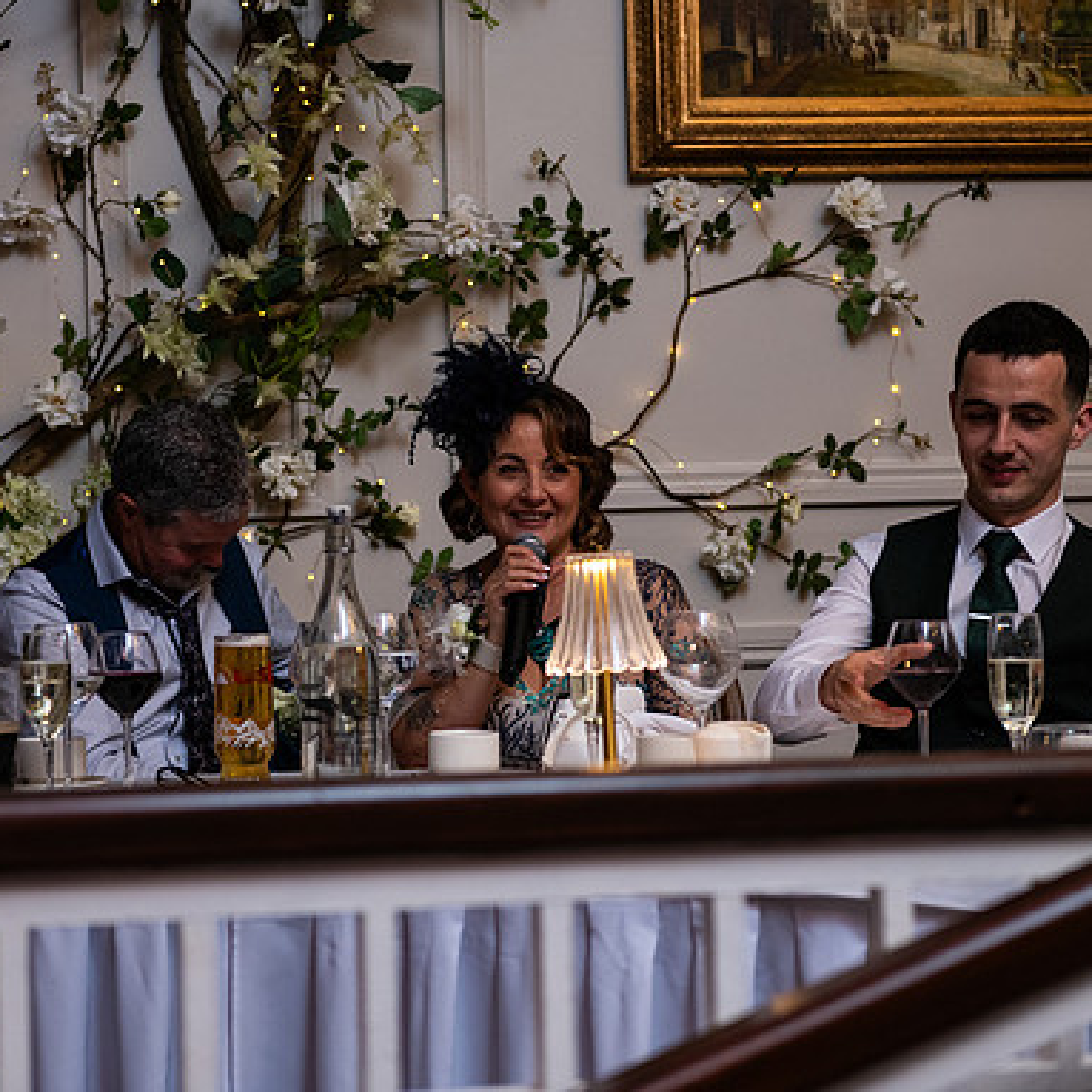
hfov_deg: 19.3
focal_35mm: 90
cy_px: 549
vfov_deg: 19.3
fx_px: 3212
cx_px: 470
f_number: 3.5
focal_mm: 70
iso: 1000
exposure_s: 1/160
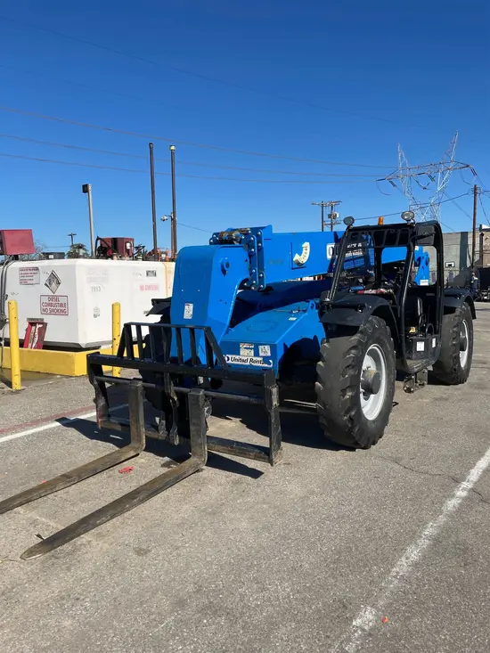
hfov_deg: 49.8
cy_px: 326
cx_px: 245
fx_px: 528
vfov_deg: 63.4
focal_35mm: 28
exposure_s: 1/2208
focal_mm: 3.99
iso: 20
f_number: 1.8
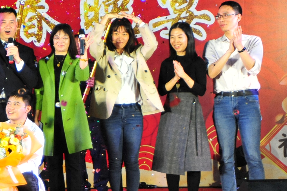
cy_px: 66
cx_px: -82
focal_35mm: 169
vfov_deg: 8.1
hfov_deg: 11.8
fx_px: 1347
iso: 2500
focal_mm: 62
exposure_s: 1/160
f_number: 5
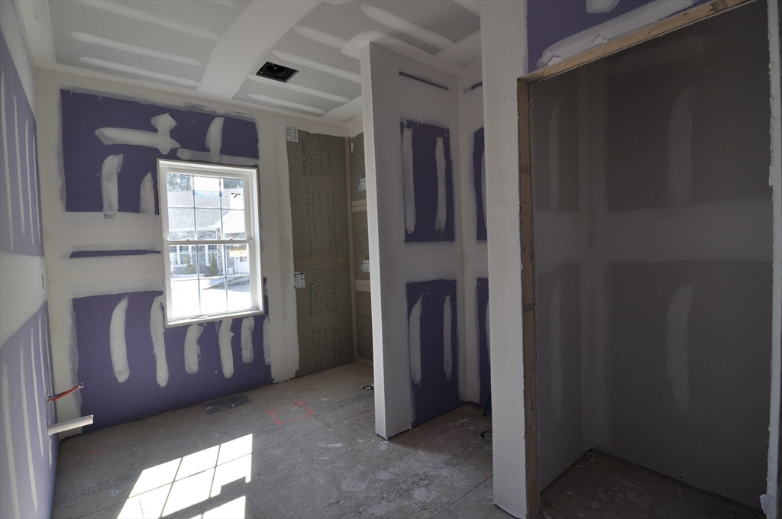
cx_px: 391
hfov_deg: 95.1
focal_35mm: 16
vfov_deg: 71.9
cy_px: 260
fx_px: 358
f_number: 5.6
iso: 250
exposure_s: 1/125
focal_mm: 11
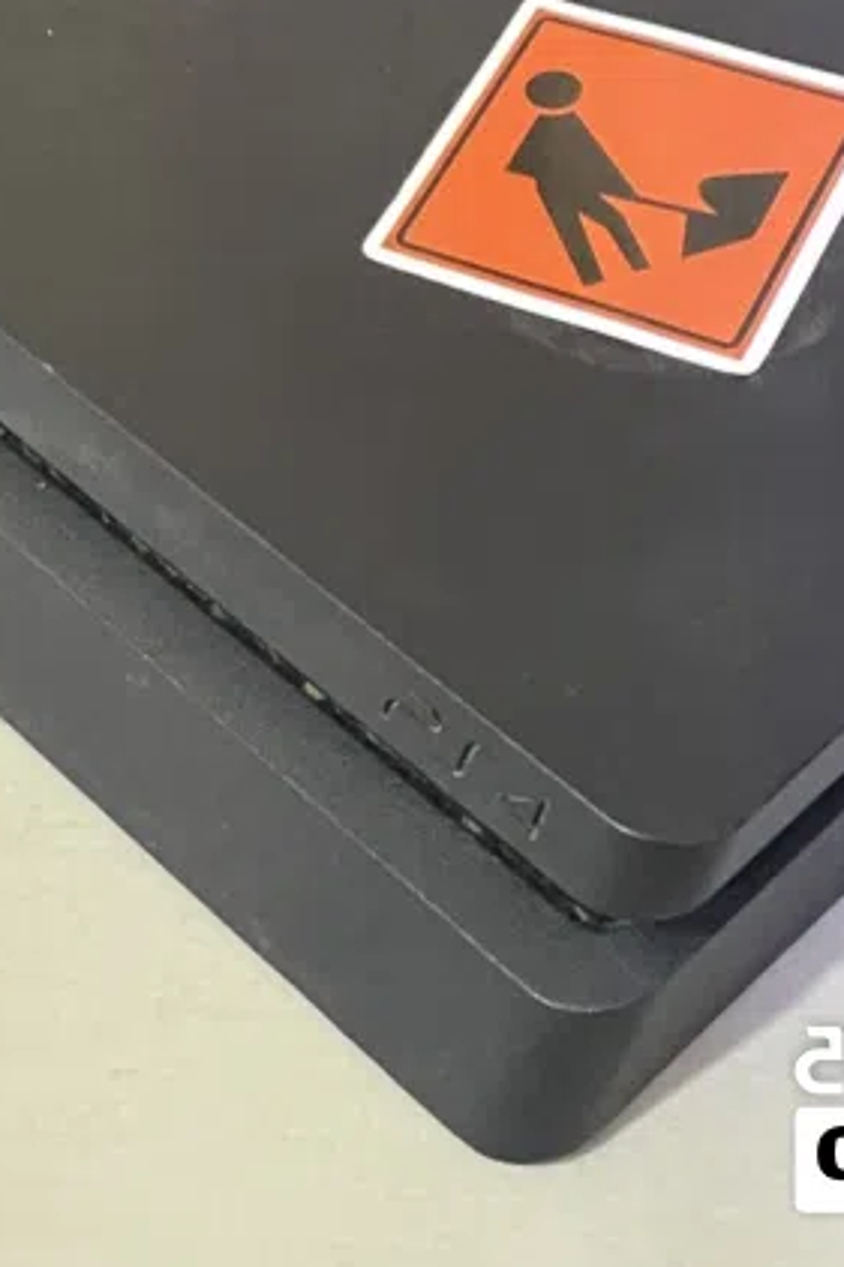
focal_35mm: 41
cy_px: 564
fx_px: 1443
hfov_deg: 32.5
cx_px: 342
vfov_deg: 47.3
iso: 500
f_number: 1.6
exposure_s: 1/50
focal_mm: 4.2
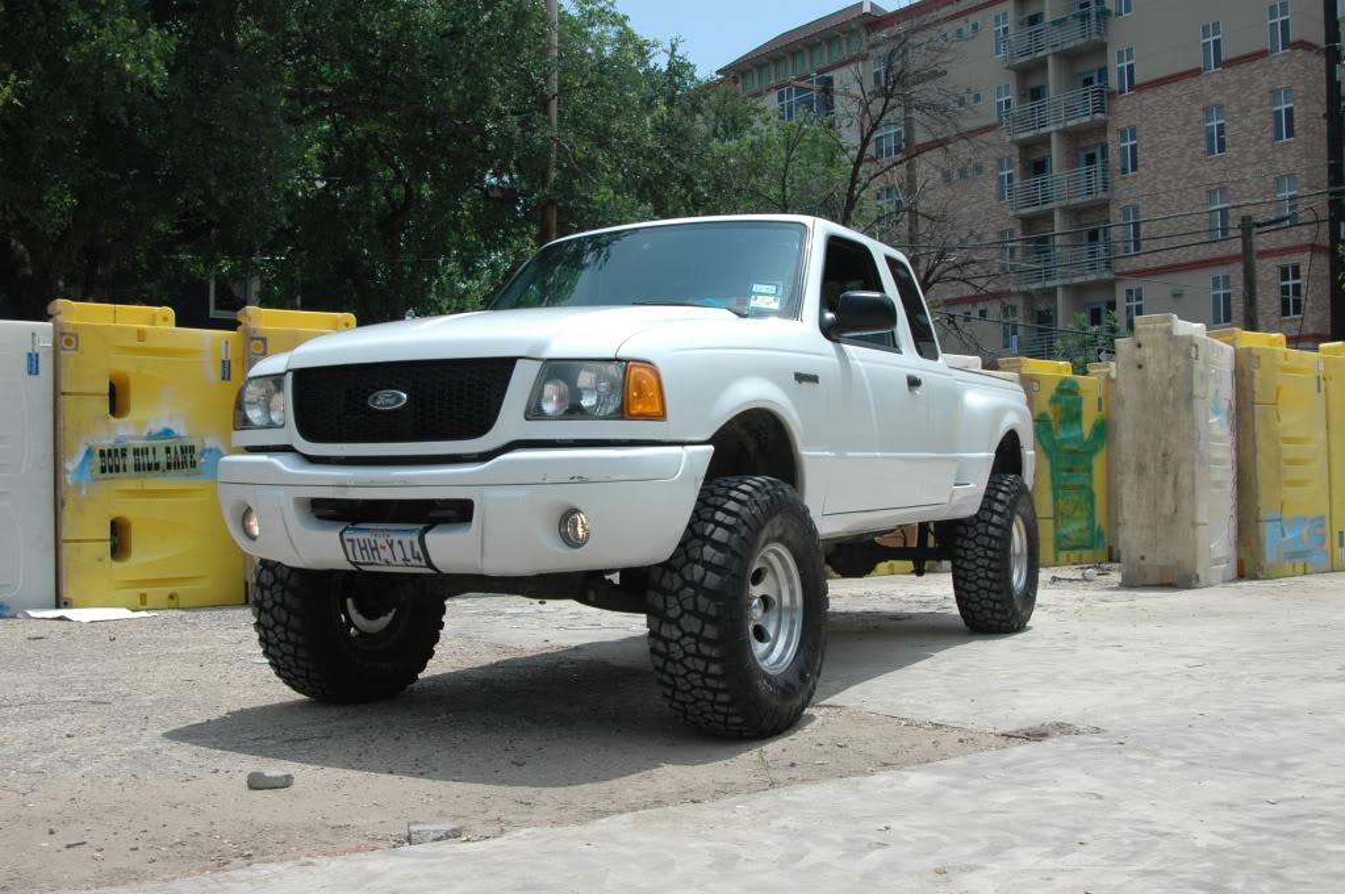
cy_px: 447
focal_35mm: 36
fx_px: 1344
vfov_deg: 36.8
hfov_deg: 53.2
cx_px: 672
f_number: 11
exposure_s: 1/500
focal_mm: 24
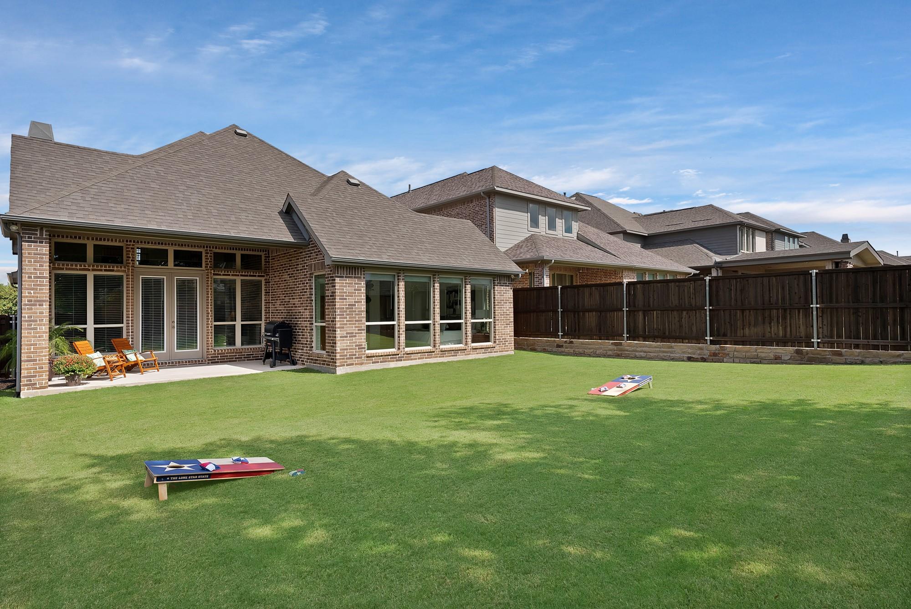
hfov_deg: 86.9
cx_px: 456
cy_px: 304
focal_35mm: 19
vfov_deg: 64.6
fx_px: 481
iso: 640
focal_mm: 19
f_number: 9
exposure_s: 1/250
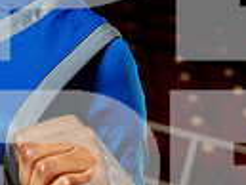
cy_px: -39
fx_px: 1536
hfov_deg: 9.0
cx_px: -90
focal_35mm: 216
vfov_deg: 6.8
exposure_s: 1/250
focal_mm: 50
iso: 640
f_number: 5.6
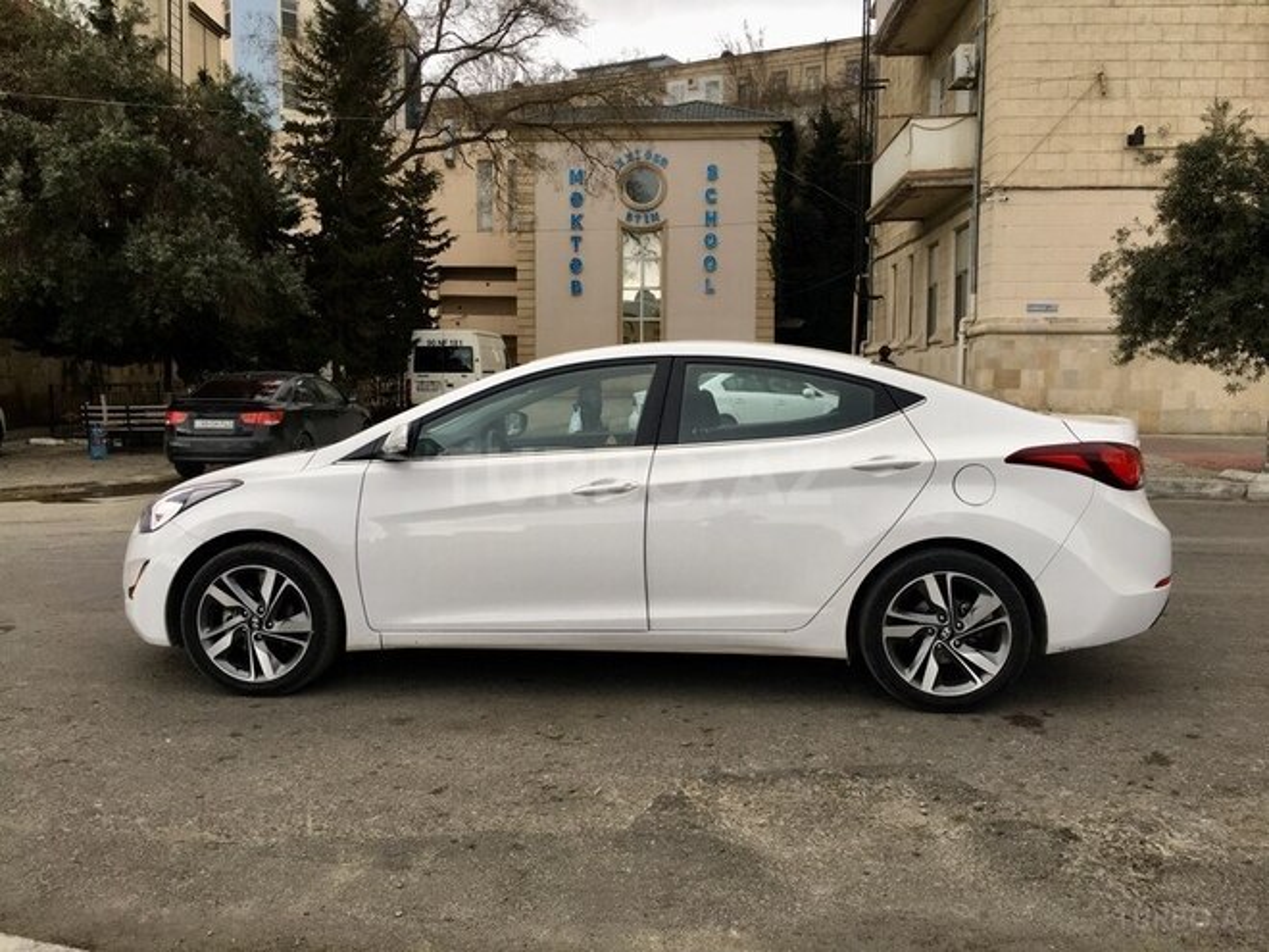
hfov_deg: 61.7
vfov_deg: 48.2
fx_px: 1063
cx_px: 634
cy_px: 476
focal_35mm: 29
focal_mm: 4.15
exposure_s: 1/100
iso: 40
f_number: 2.2
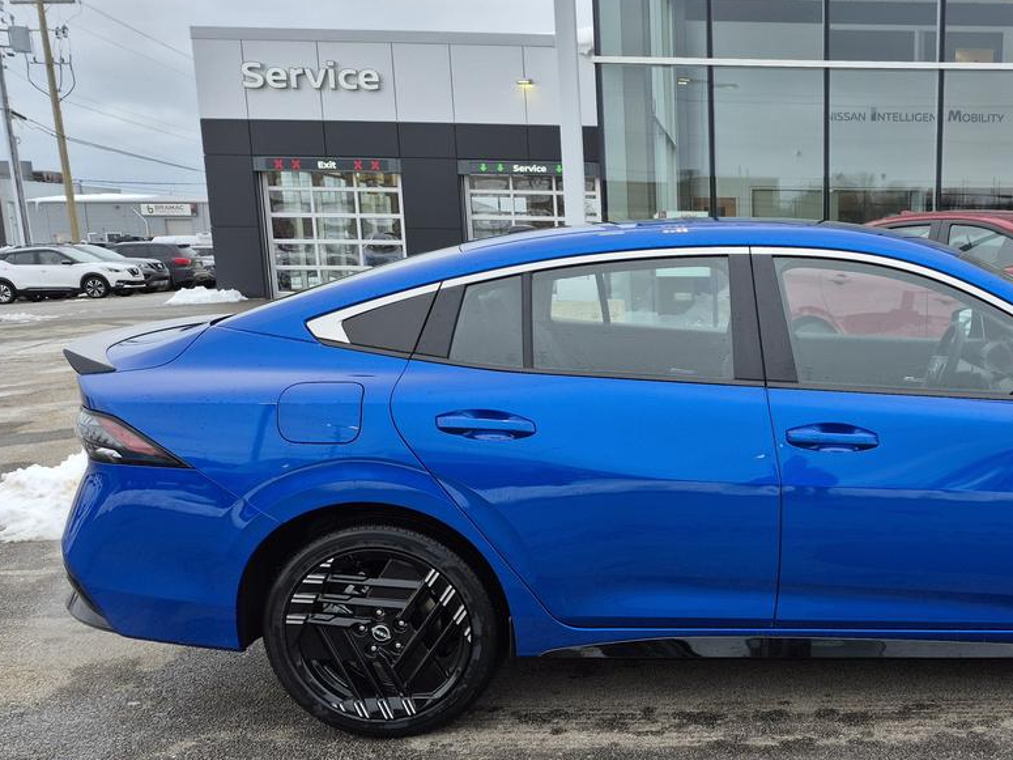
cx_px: 823
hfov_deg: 46.2
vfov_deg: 37.4
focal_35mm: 38
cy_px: 489
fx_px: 1112
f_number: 1.8
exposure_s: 1/180
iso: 25
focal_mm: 5.4
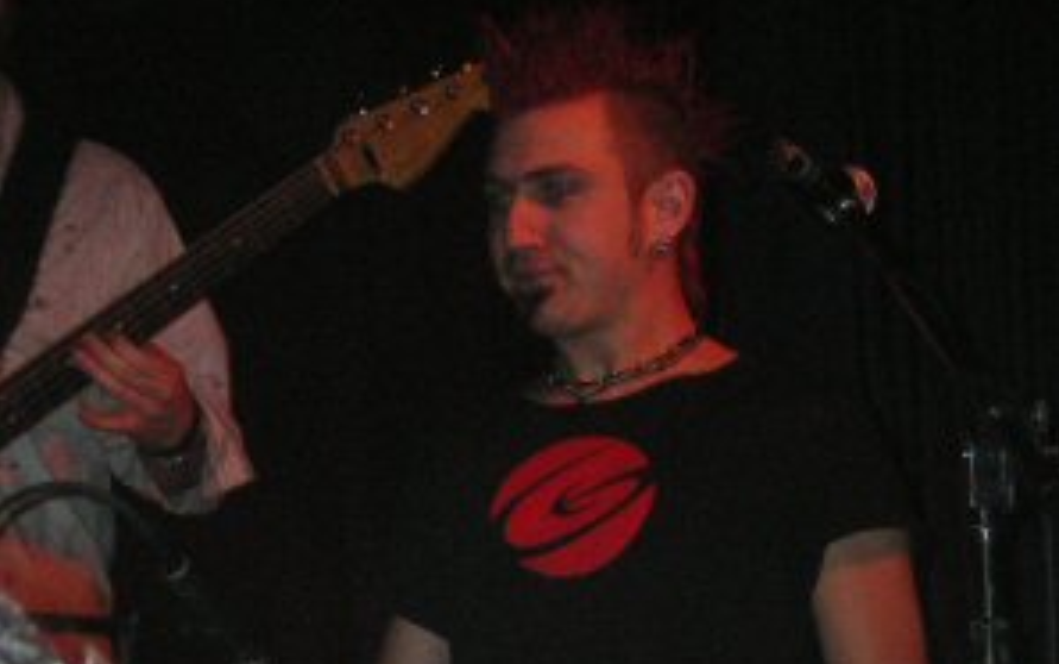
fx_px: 4447
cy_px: 628
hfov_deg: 13.6
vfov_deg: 8.5
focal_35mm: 154
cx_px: 531
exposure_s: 1/60.1
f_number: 4.7
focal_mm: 14.1
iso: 200
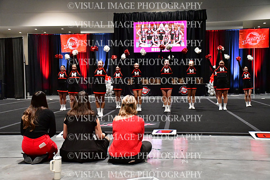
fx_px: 383
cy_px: 90
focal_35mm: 51
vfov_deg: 26.5
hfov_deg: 38.9
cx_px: 135
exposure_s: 1/400
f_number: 4.2
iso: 5600
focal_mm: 34
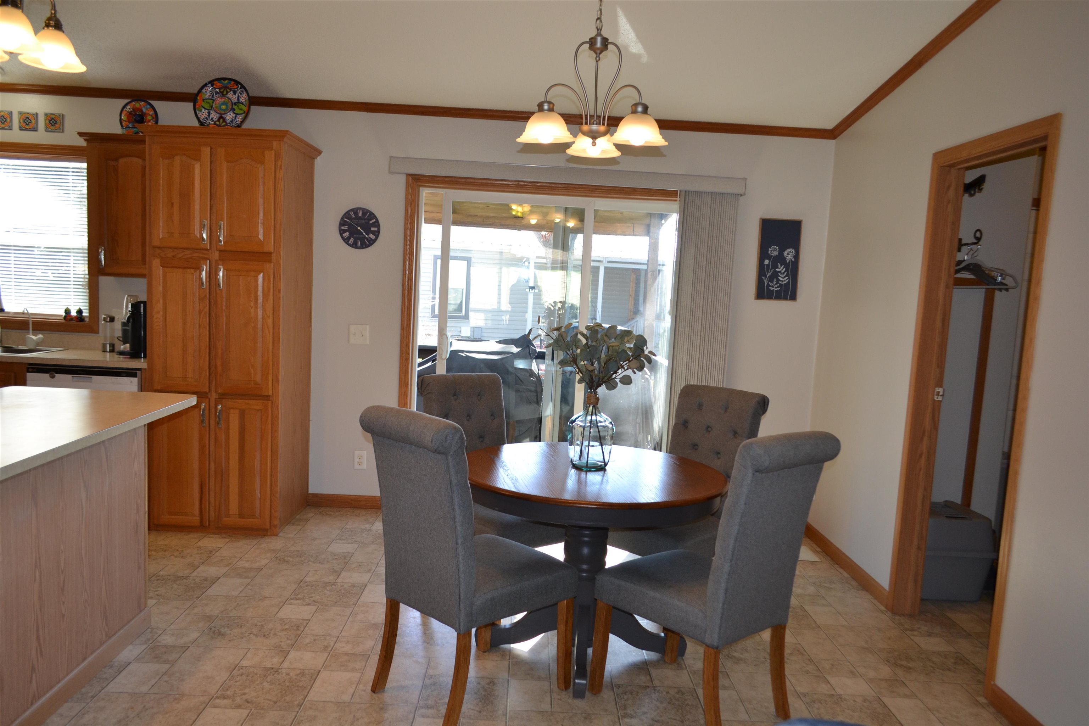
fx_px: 817
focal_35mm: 27
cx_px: 544
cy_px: 363
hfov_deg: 67.4
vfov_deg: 47.9
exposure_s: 1/100
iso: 400
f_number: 4
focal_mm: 18
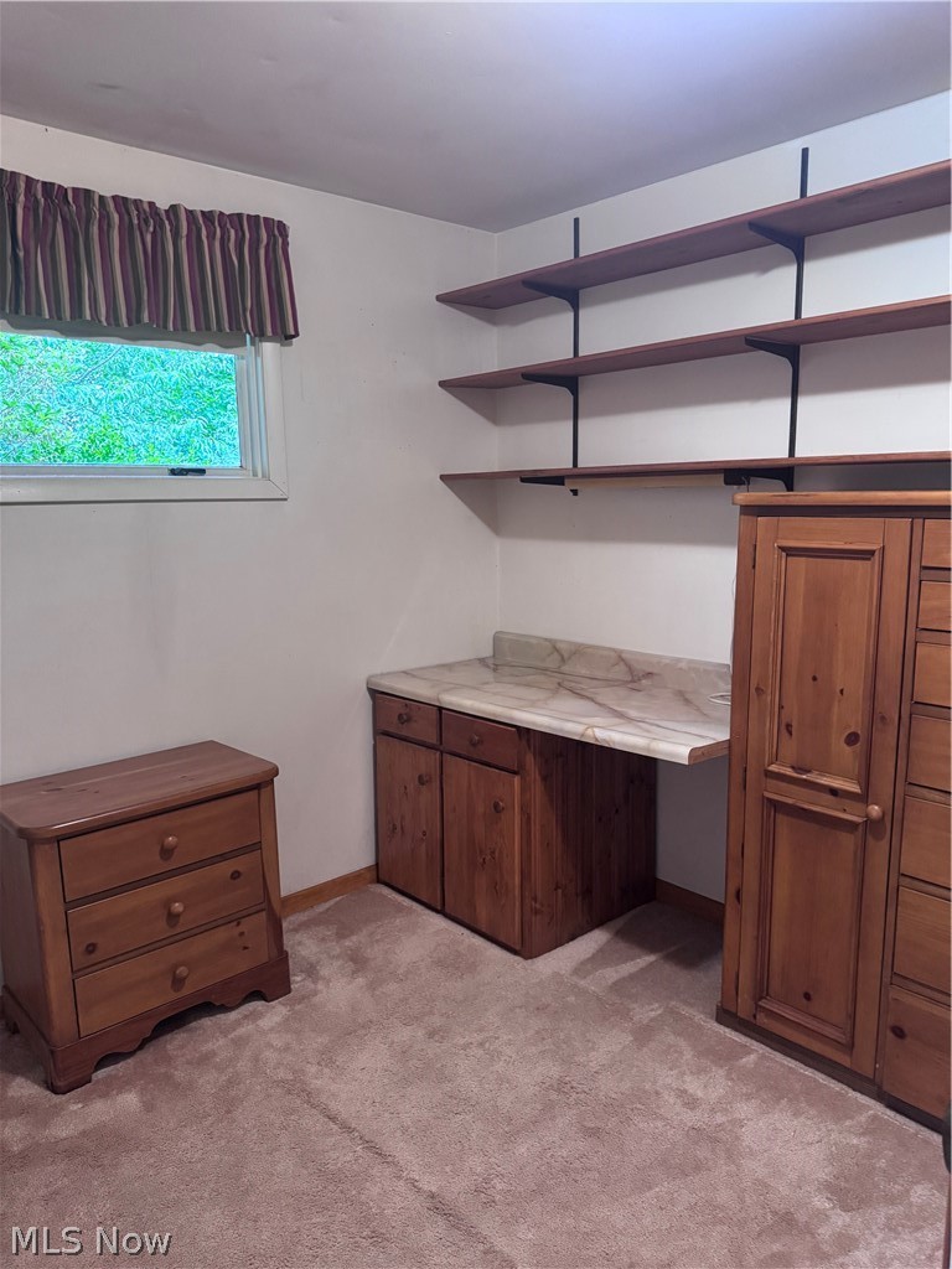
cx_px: 476
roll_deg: -0.4
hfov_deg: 56.8
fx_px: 880
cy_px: 634
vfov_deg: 71.6
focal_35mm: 24
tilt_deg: -10.1
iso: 640
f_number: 1.78
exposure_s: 1/60
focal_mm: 6.76
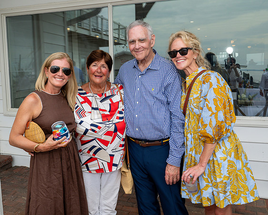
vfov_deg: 40.7
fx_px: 289
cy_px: 98
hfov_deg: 49.7
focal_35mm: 36
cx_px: 121
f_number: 8
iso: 360
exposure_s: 1/250
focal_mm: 28.5
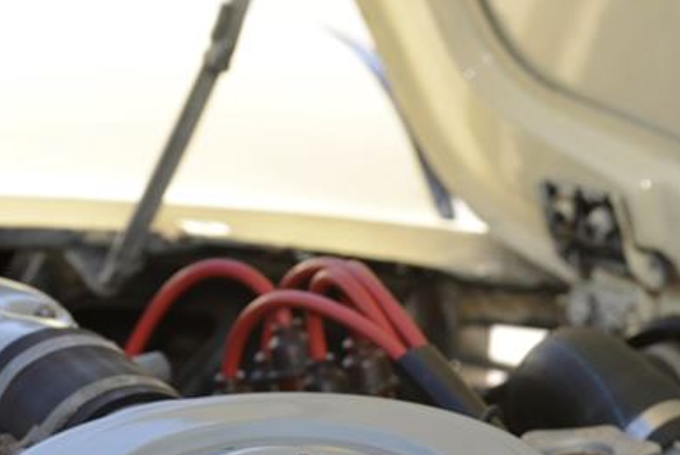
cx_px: 432
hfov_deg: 6.9
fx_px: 5616
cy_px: 418
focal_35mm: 297
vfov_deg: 4.6
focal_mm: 120
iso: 100
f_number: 6.3
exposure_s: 1/200
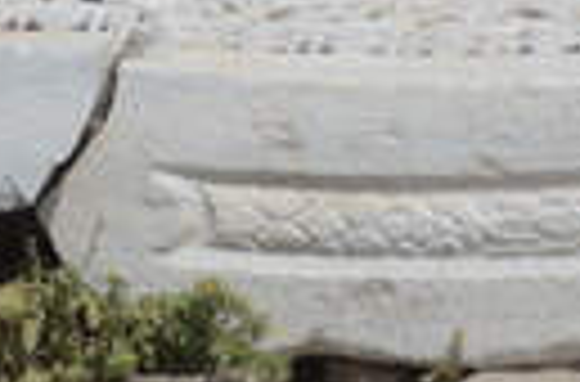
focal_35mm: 1023
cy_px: -34
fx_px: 16422
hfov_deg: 2.0
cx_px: 270
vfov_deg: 1.3
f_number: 5.6
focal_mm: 200
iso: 200
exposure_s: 1/2000
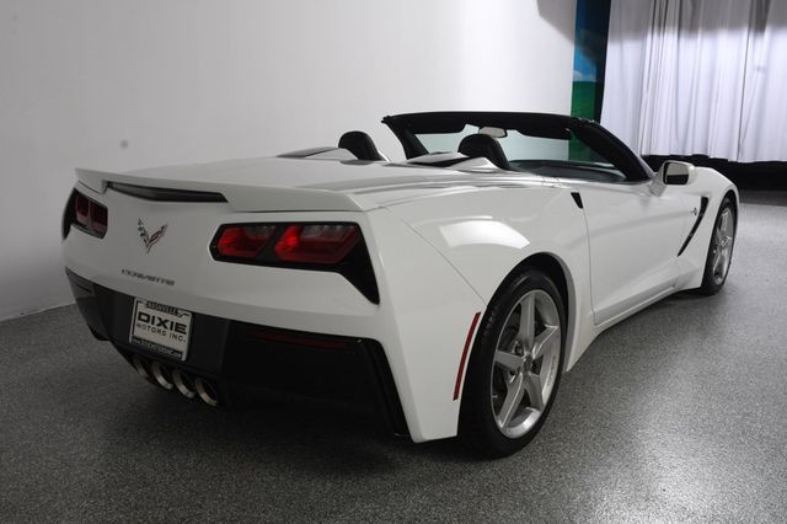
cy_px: 262
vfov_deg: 38.8
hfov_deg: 55.8
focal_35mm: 34
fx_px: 743
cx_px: 394
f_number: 11
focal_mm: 23
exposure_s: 1/160
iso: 100
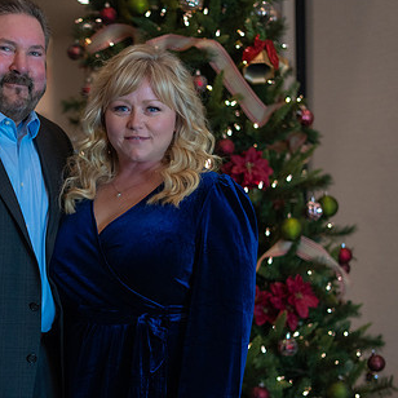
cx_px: 70
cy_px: 224
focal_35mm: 83
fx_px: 1080
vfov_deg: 20.9
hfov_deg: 20.6
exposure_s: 1/320
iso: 1000
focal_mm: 50
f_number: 1.8
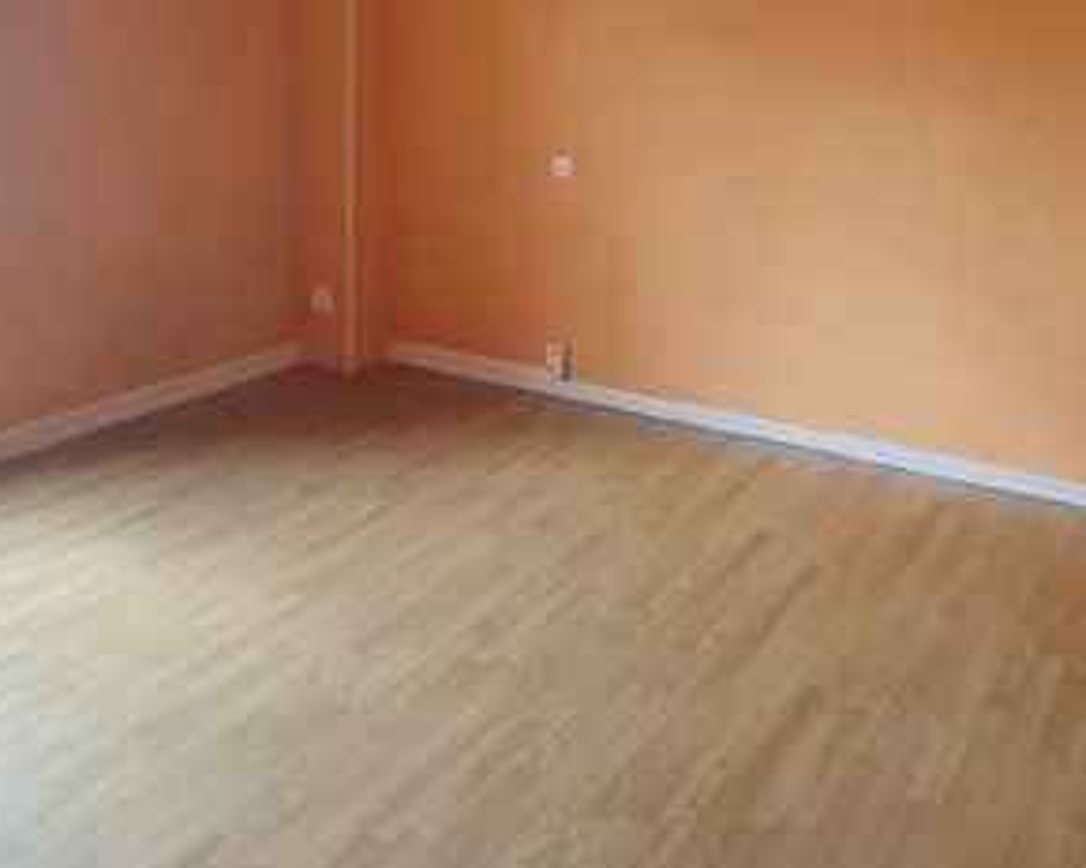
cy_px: 101
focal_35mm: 35
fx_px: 1125
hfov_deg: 51.5
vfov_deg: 39.4
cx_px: 515
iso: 125
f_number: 2.2
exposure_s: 1/50
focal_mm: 1.8
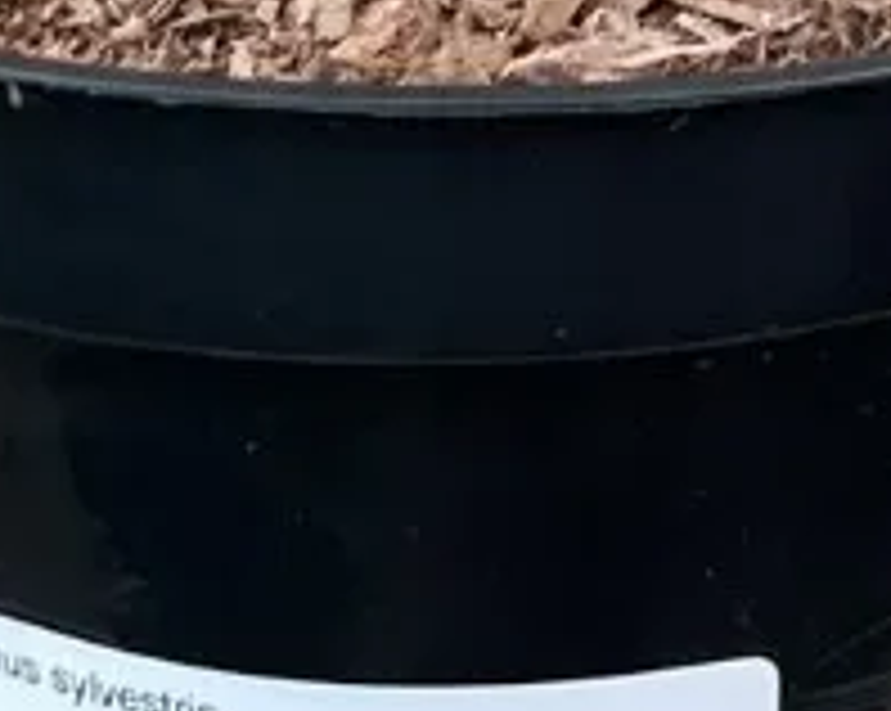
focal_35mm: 185
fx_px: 4874
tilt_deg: -11.3
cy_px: -1256
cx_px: 1390
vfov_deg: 7.5
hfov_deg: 10.1
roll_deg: -0.7
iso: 64
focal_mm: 4.2
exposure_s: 1/121
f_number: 1.6
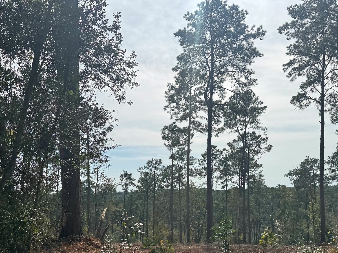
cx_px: 159
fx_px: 400
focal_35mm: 41
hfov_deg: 45.8
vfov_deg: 34.1
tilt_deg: -2.0
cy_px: 203
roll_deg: +4.4
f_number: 1.78
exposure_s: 1/6410
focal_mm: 6.76
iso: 80
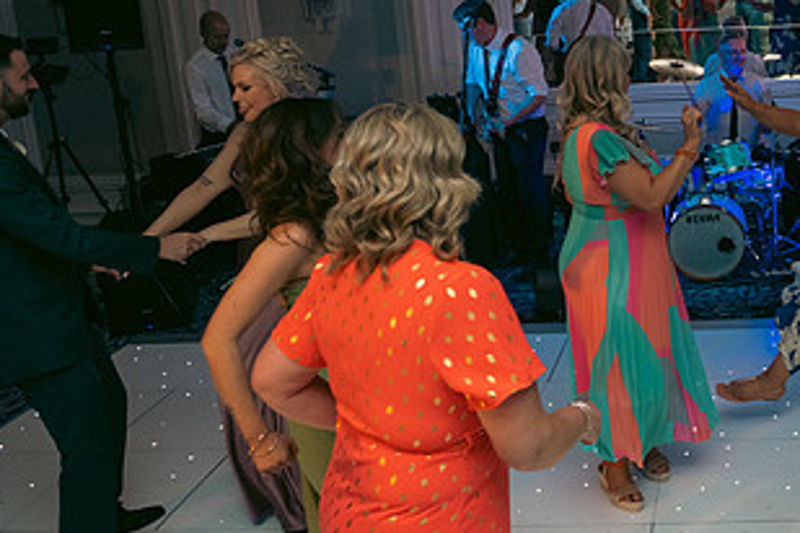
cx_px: 722
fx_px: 1000
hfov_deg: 40.3
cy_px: 182
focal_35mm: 45
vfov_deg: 29.7
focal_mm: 24
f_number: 3.5
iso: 640
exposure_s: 1/160
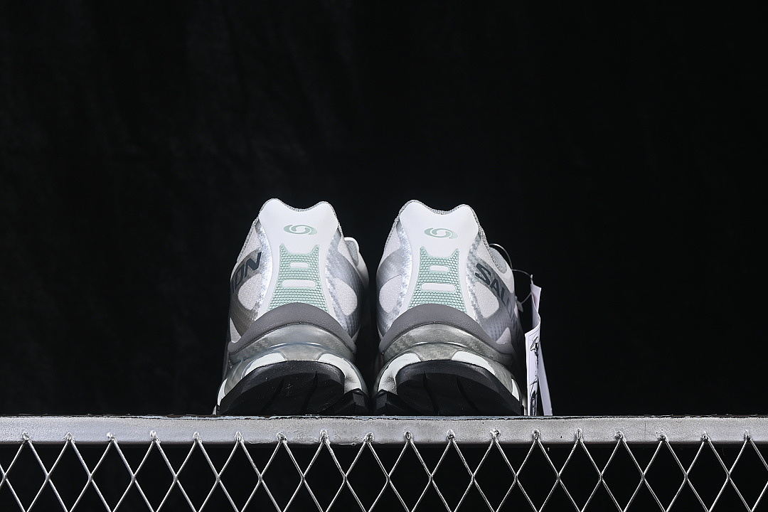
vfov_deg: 18.2
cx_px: 384
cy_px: 256
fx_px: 1600
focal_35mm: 75
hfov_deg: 27.0
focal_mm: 50
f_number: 8
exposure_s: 1/80
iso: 160
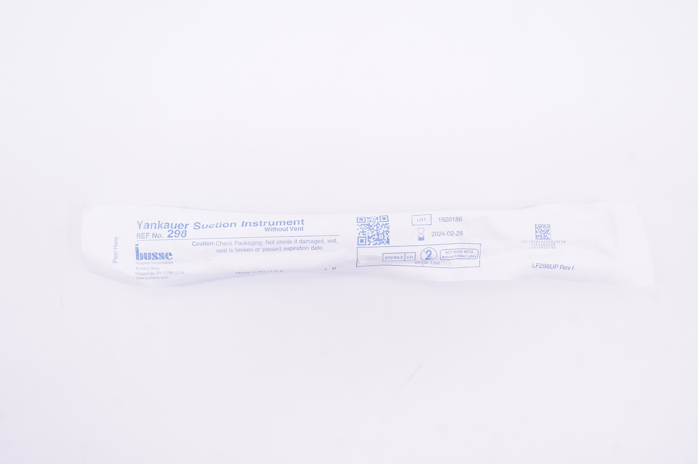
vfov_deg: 43.5
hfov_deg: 62.0
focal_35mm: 30
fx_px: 581
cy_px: 232
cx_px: 349
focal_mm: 20
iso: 400
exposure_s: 1/20
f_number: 11
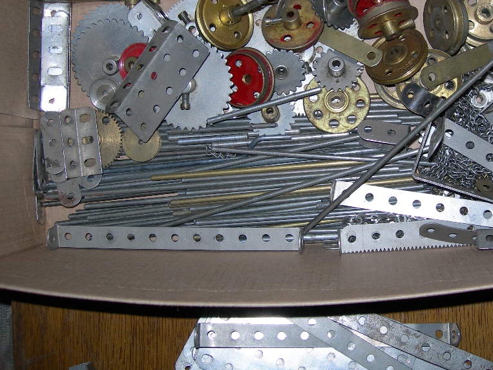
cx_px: 330
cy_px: 143
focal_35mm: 51
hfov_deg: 37.1
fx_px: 726
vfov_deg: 28.5
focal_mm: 7.8
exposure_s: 1/60.1
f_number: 2.8
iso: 50
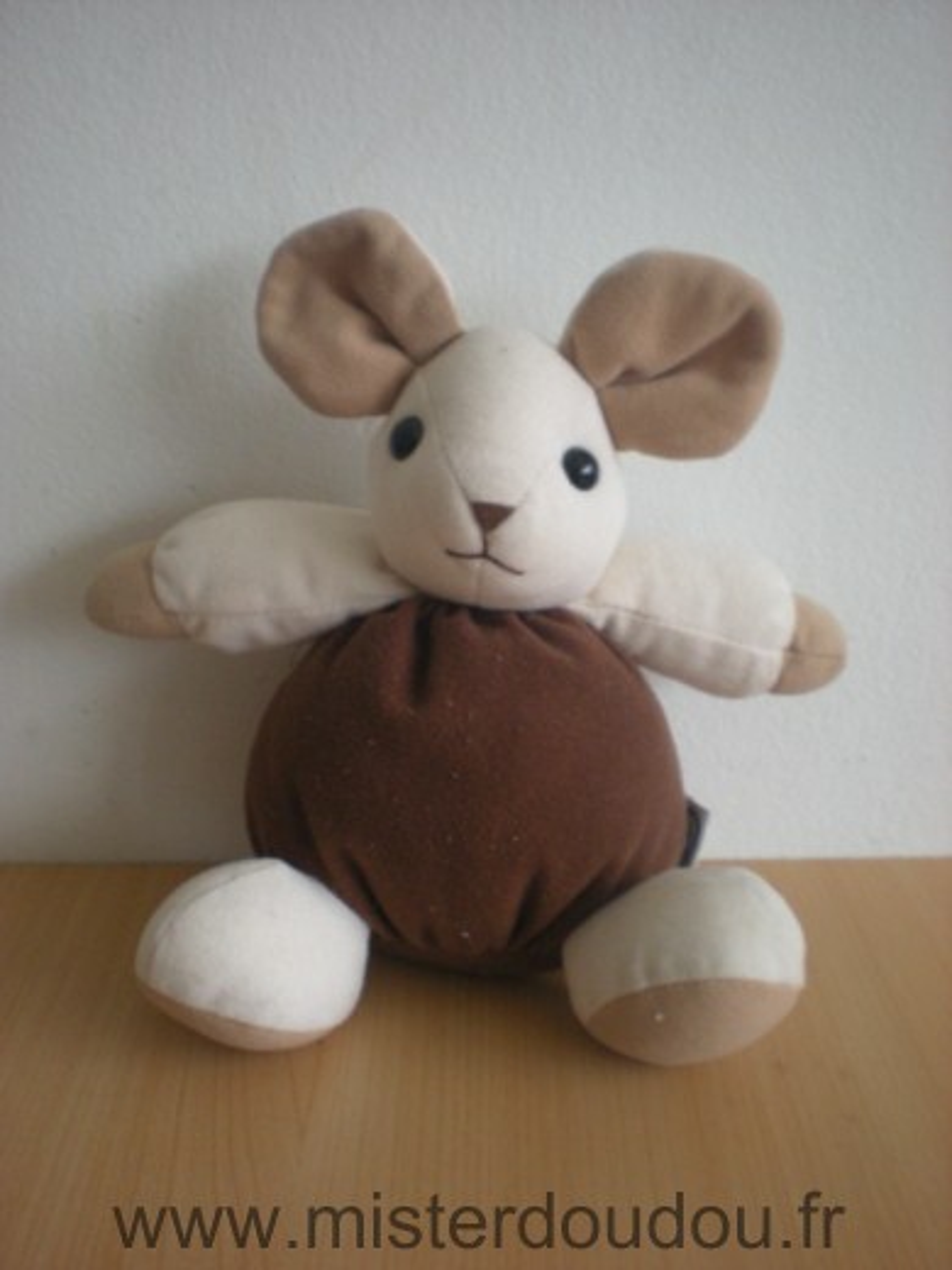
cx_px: 476
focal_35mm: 38
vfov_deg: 49.0
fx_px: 1393
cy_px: 635
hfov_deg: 37.7
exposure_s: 1/16.2
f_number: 3.1
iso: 200
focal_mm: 6.3
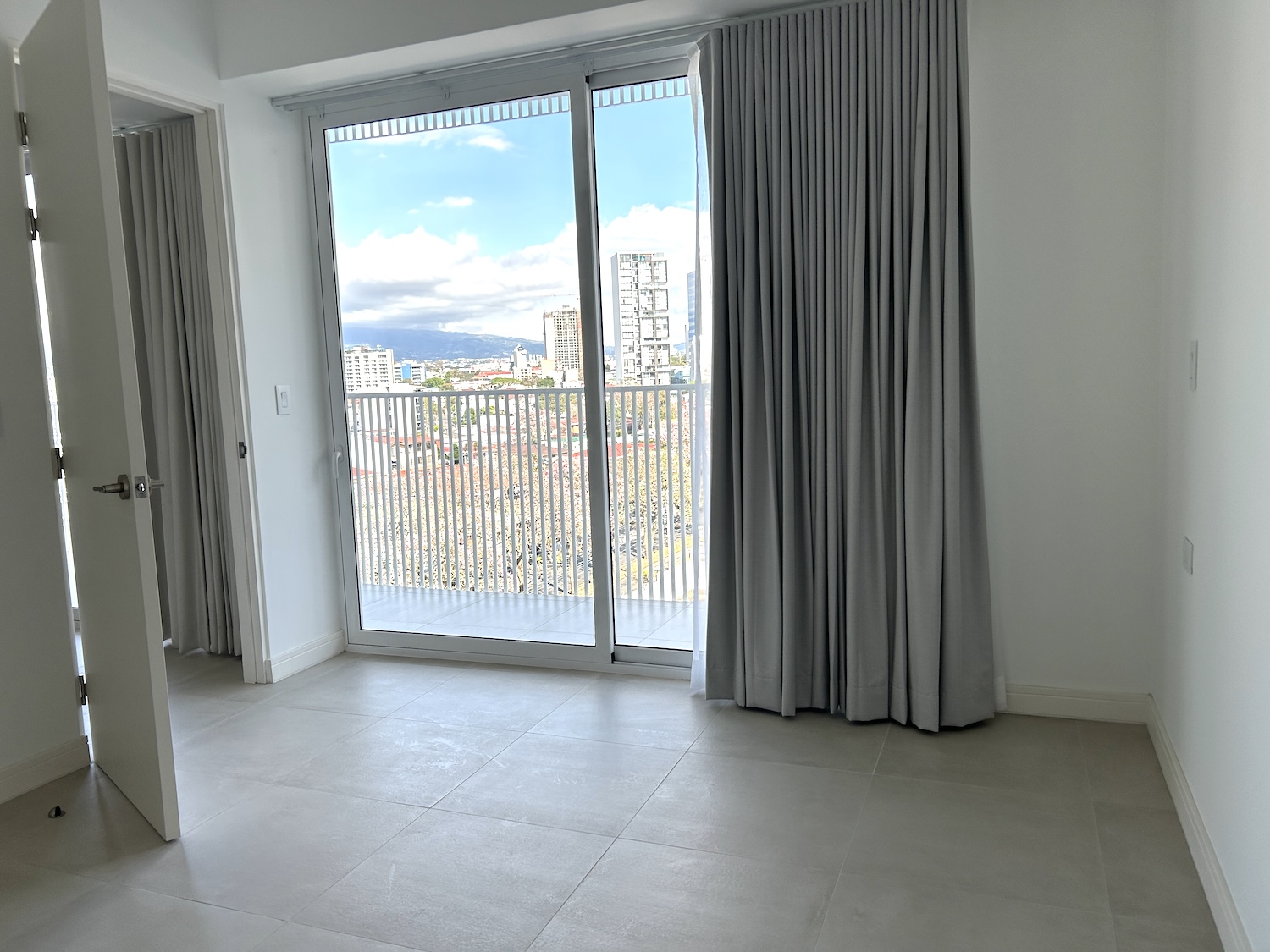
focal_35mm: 26
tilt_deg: -6.3
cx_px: 635
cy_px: 476
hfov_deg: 67.3
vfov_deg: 53.1
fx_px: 954
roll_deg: +2.8
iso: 50
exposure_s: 1/743
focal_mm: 5.7
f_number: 1.5
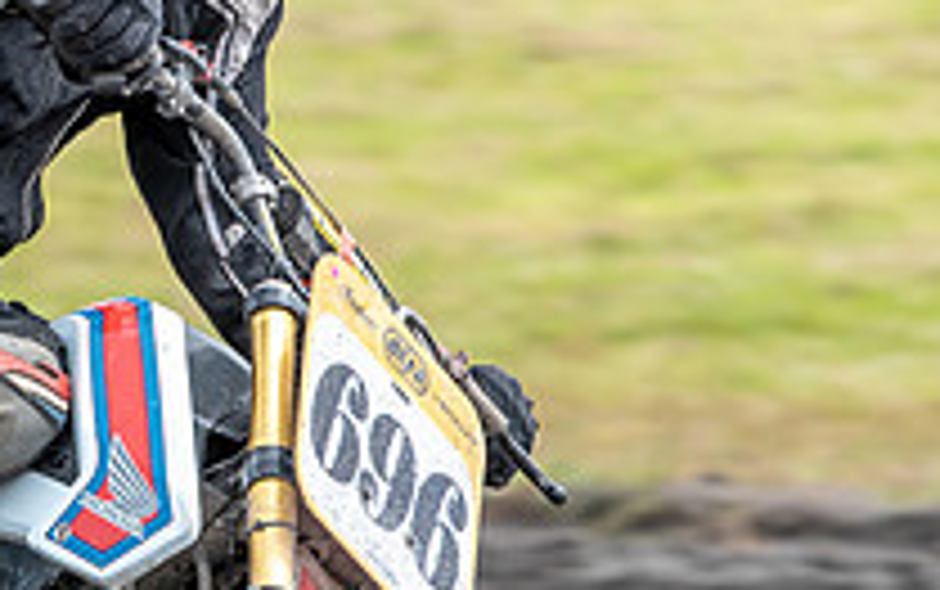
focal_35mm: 1182
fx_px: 30305
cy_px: 257
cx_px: -24
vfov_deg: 1.1
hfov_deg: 1.8
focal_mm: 360
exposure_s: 1/400
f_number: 7.1
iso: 200
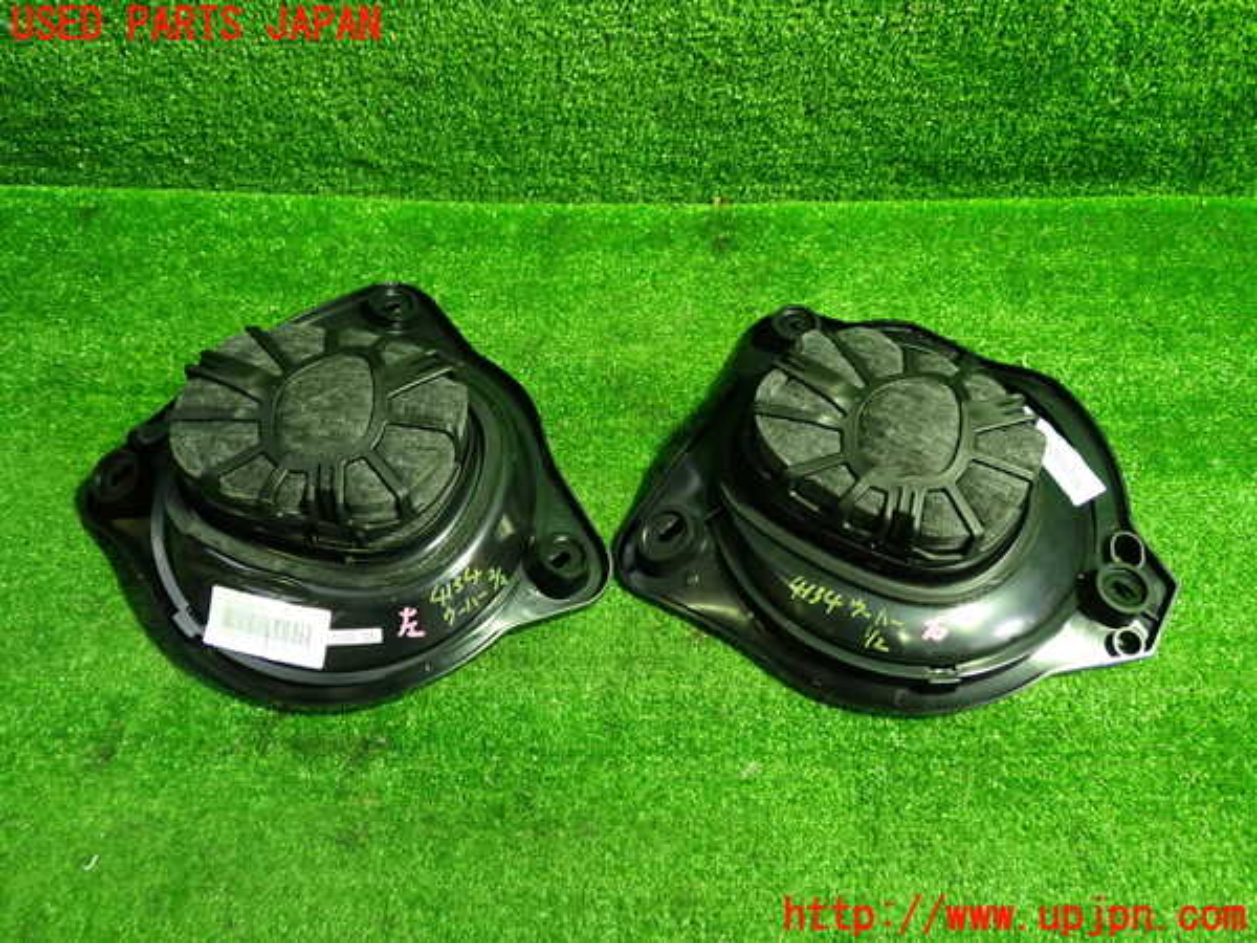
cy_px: 472
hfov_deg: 60.0
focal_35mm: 30
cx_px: 628
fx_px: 1089
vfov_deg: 46.8
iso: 400
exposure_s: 1/30
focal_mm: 5.4
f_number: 2.3
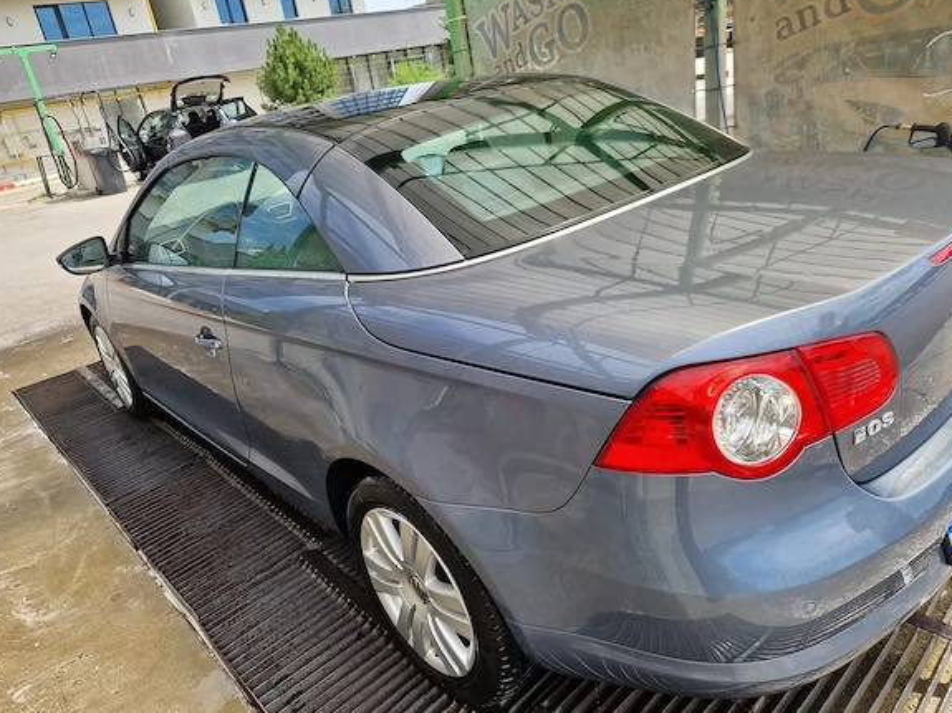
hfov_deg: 71.6
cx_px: 464
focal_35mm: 24
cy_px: 347
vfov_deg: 56.8
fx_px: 660
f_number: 1.8
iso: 50
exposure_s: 1/540
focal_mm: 5.4
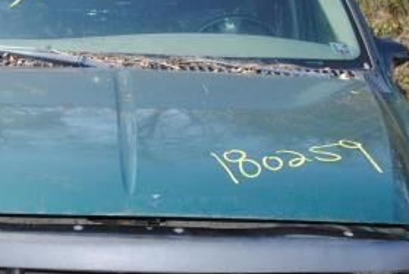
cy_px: 190
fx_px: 979
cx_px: 119
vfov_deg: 15.9
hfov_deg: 23.4
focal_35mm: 86
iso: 100
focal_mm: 20
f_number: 3.8
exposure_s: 1/160
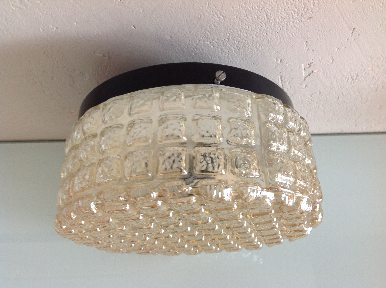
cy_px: 144
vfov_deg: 40.6
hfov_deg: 52.7
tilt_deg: -65.8
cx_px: 193
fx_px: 390
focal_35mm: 35
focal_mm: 4.28
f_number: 2.4
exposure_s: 1/15
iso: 80
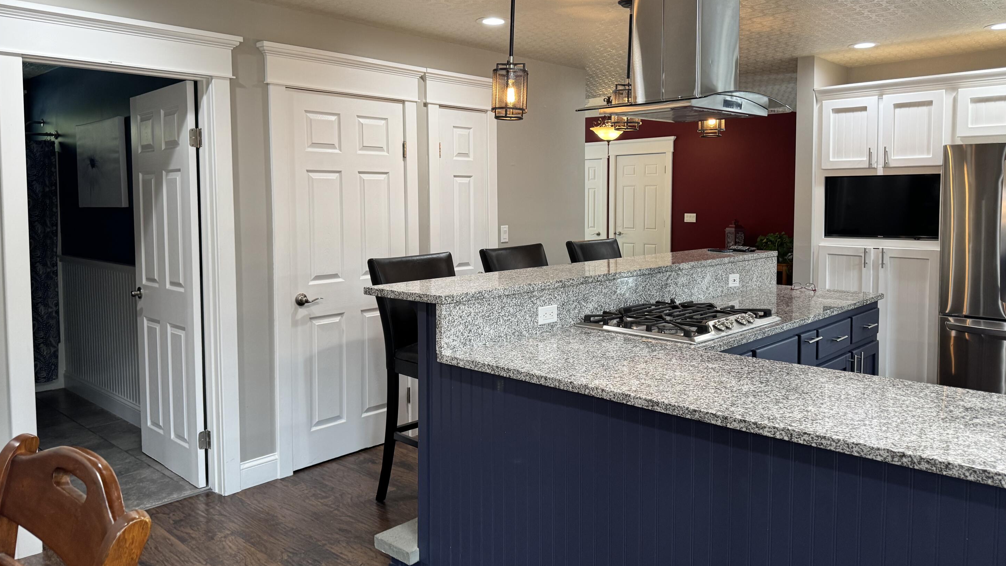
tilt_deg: -4.4
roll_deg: -0.1
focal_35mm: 27
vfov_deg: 42.7
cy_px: 233
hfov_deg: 69.9
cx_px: 504
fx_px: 720
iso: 200
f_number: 1.78
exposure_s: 1/120
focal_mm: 6.76
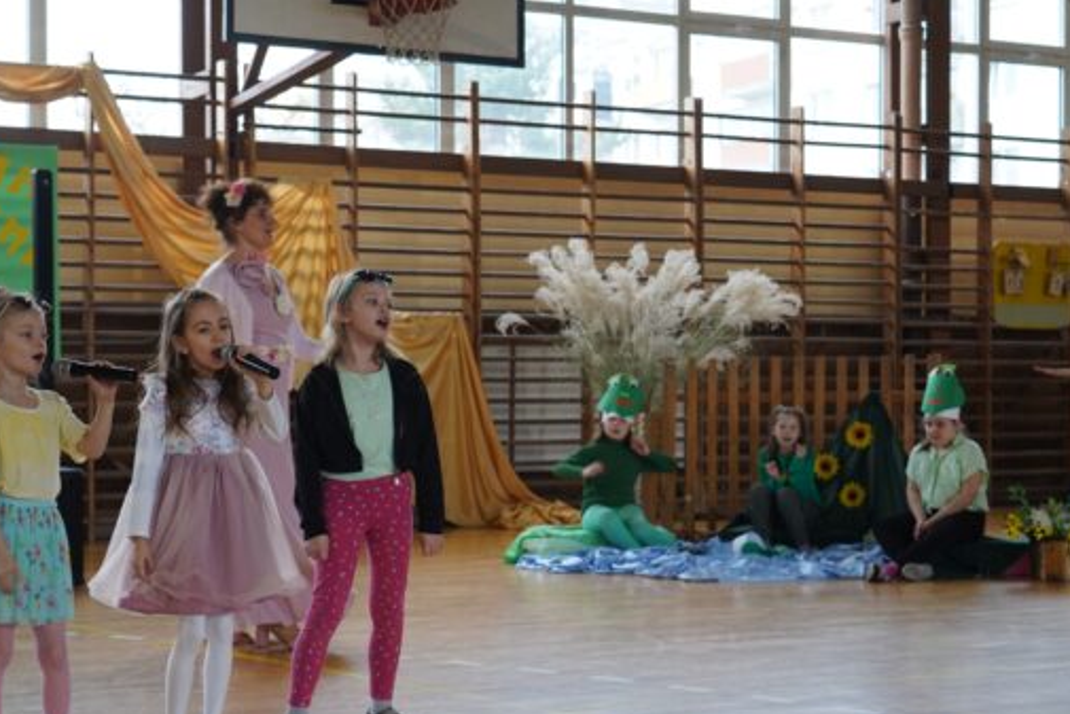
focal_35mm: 63
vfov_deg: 21.6
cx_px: 439
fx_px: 1873
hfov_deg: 31.8
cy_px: 422
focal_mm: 53
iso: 400
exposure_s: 1/60
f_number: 4
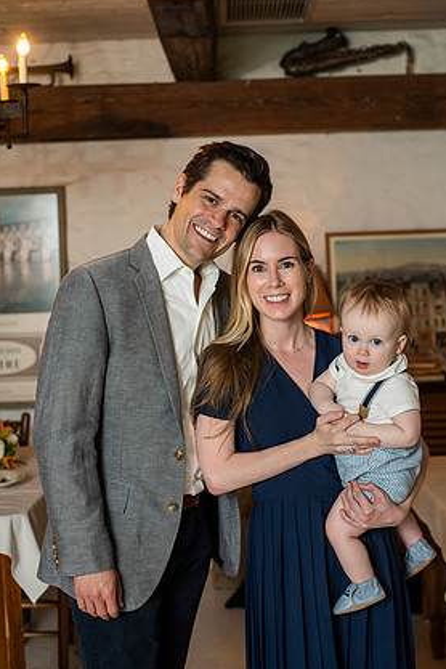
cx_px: 236
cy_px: 329
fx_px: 1003
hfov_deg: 25.1
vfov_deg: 36.9
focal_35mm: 54
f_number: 3.5
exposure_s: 1/80
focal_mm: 50
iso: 500
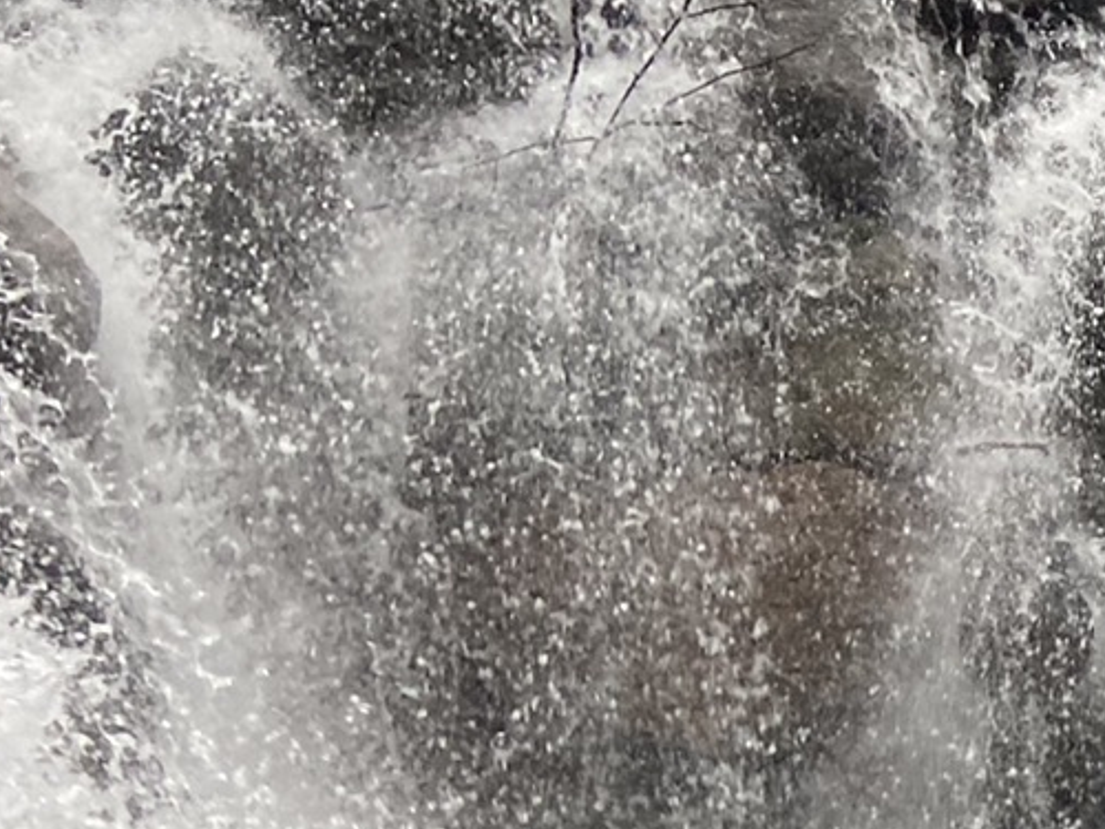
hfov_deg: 15.3
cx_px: 2181
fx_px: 3320
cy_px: 734
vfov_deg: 14.1
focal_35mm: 104
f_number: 1.8
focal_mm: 4.25
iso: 40
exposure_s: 1/122
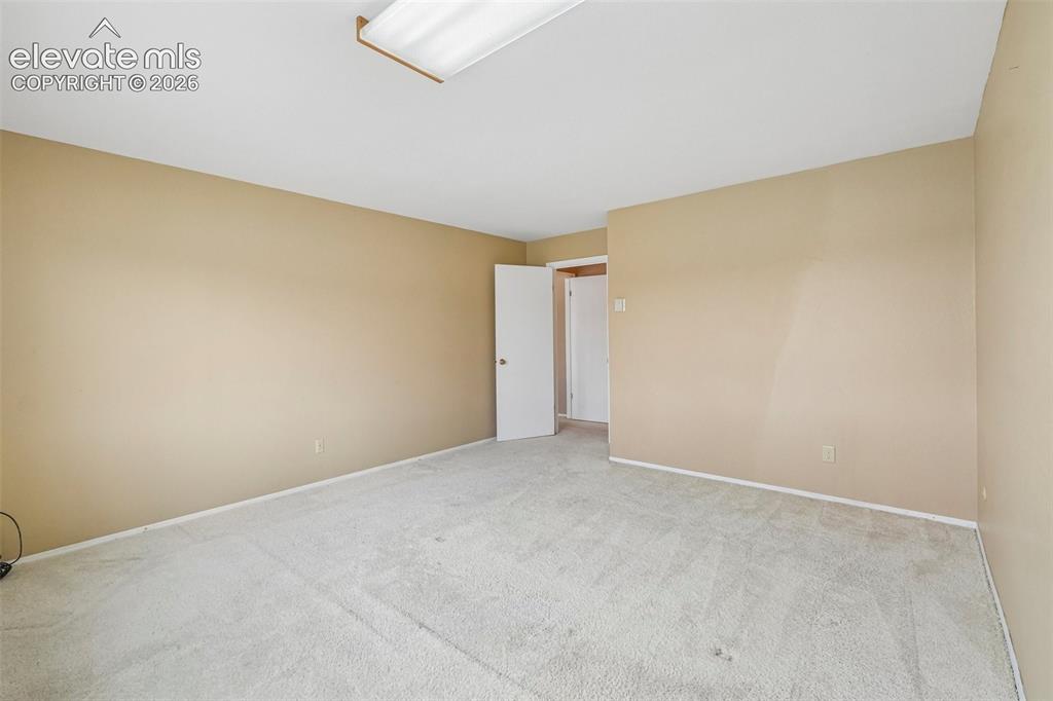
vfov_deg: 77.3
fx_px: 439
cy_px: 350
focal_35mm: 15
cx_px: 526
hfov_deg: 100.4
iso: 800
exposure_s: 1/30
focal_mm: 10
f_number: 8
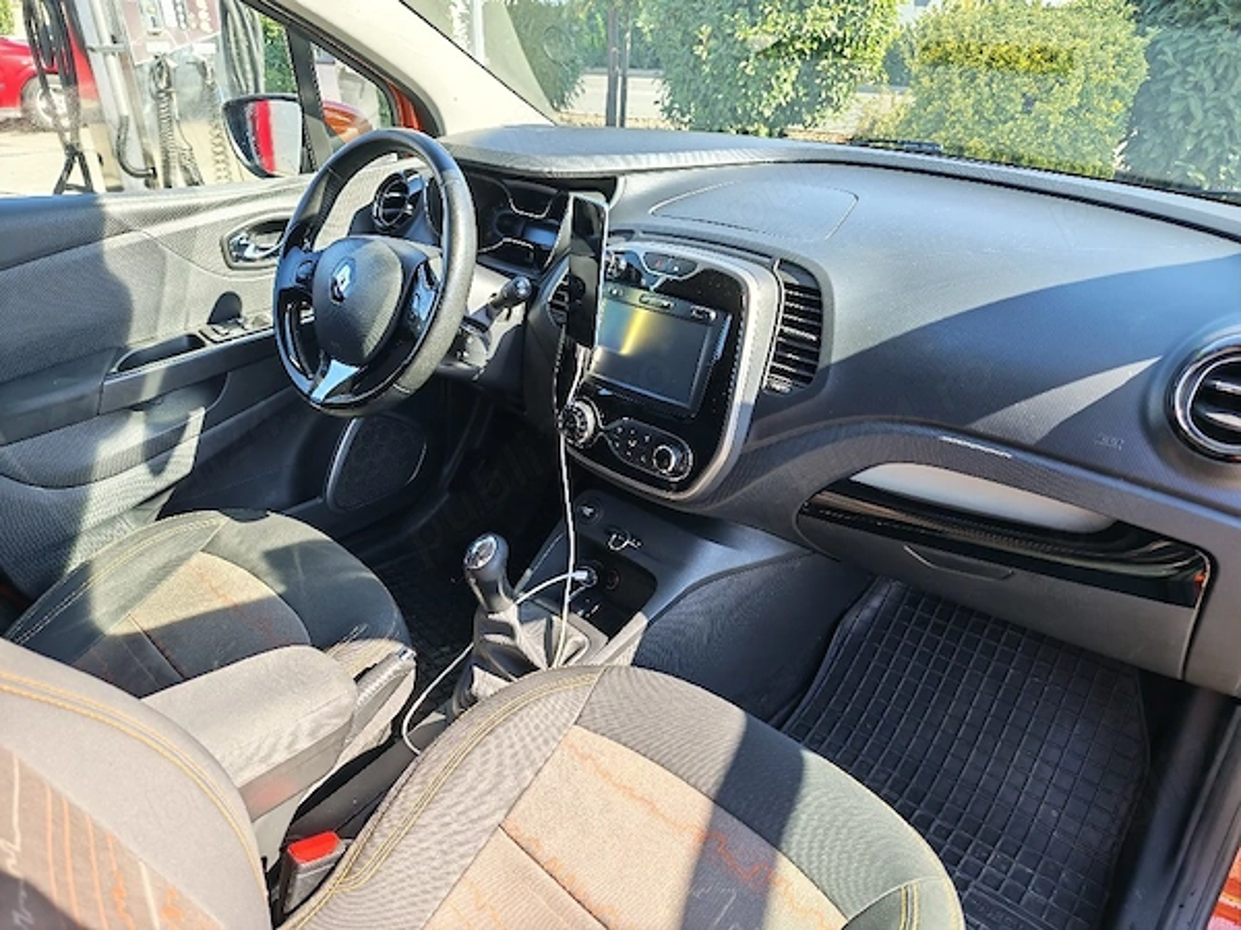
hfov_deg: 73.9
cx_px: 620
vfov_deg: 58.9
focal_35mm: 23
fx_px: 825
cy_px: 465
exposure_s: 1/111
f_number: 1.6
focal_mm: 6.55
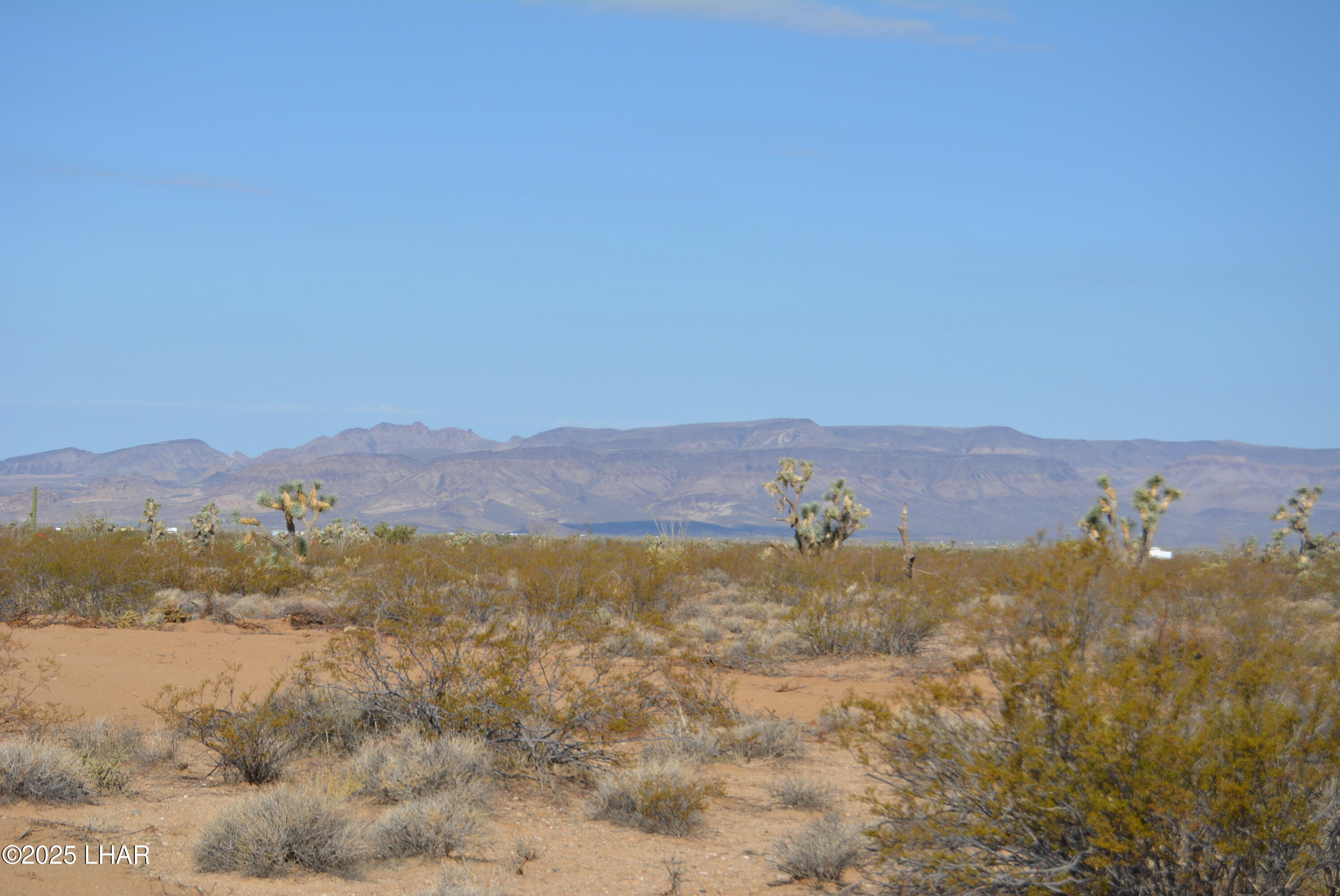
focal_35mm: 82
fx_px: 3073
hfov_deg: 24.6
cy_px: 448
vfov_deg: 16.6
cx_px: 670
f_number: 7.1
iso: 400
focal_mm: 55
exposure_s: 1/2000
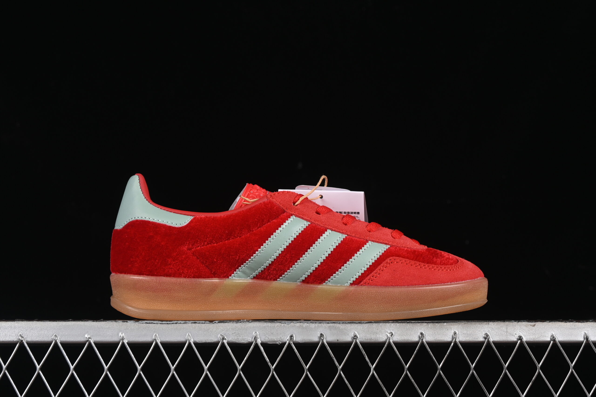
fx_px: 1242
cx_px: 298
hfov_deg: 27.0
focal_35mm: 75
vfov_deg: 18.2
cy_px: 198
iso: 160
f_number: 8
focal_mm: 50
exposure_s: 1/80
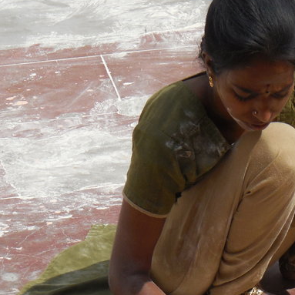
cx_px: 356
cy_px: 253
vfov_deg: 10.2
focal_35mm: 170
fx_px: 1639
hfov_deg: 10.1
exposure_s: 1/640
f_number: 6
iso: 125
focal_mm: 12.8
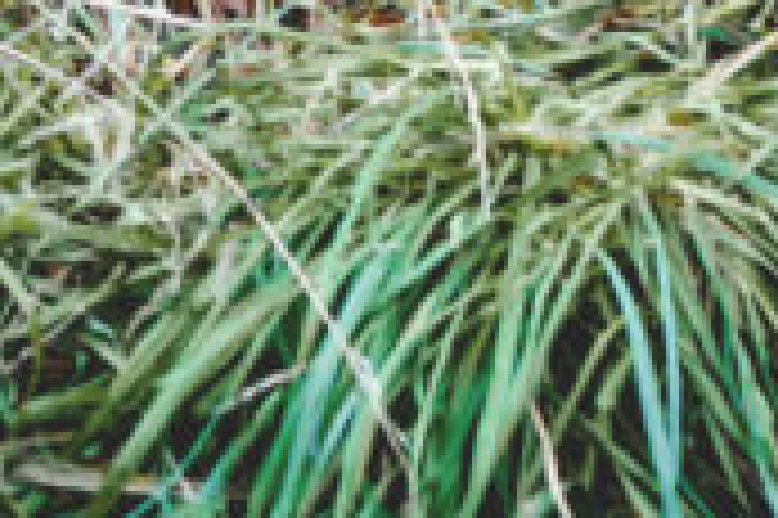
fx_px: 9608
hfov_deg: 4.6
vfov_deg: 3.1
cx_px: -108
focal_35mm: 445
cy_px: 77
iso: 800
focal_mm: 50
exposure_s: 1/80
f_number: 4.5
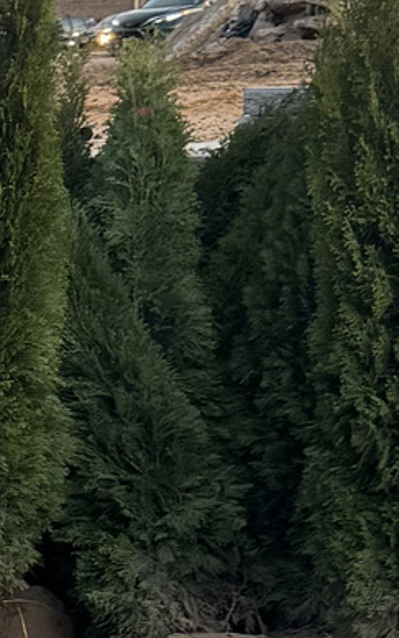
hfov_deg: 7.6
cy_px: 449
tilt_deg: -6.8
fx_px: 2733
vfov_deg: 13.3
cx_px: -649
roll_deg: -0.2
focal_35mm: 157
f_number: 1.78
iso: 64
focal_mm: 6.76
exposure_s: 1/121
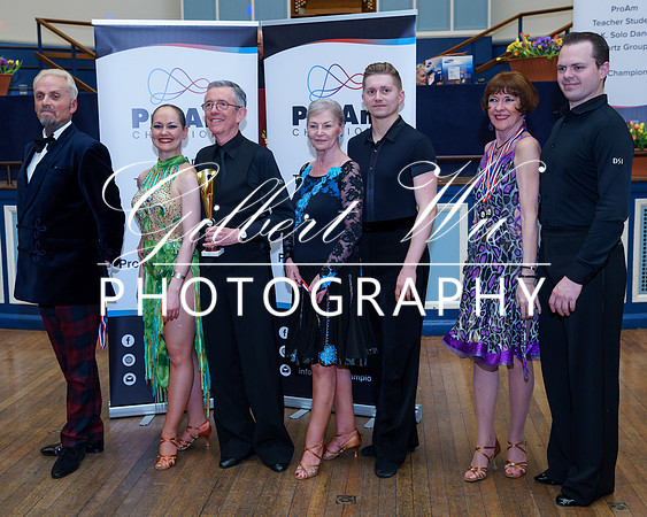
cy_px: 237
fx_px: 825
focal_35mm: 43
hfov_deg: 42.8
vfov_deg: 34.8
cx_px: 307
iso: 800
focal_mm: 35
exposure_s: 1/60
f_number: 4
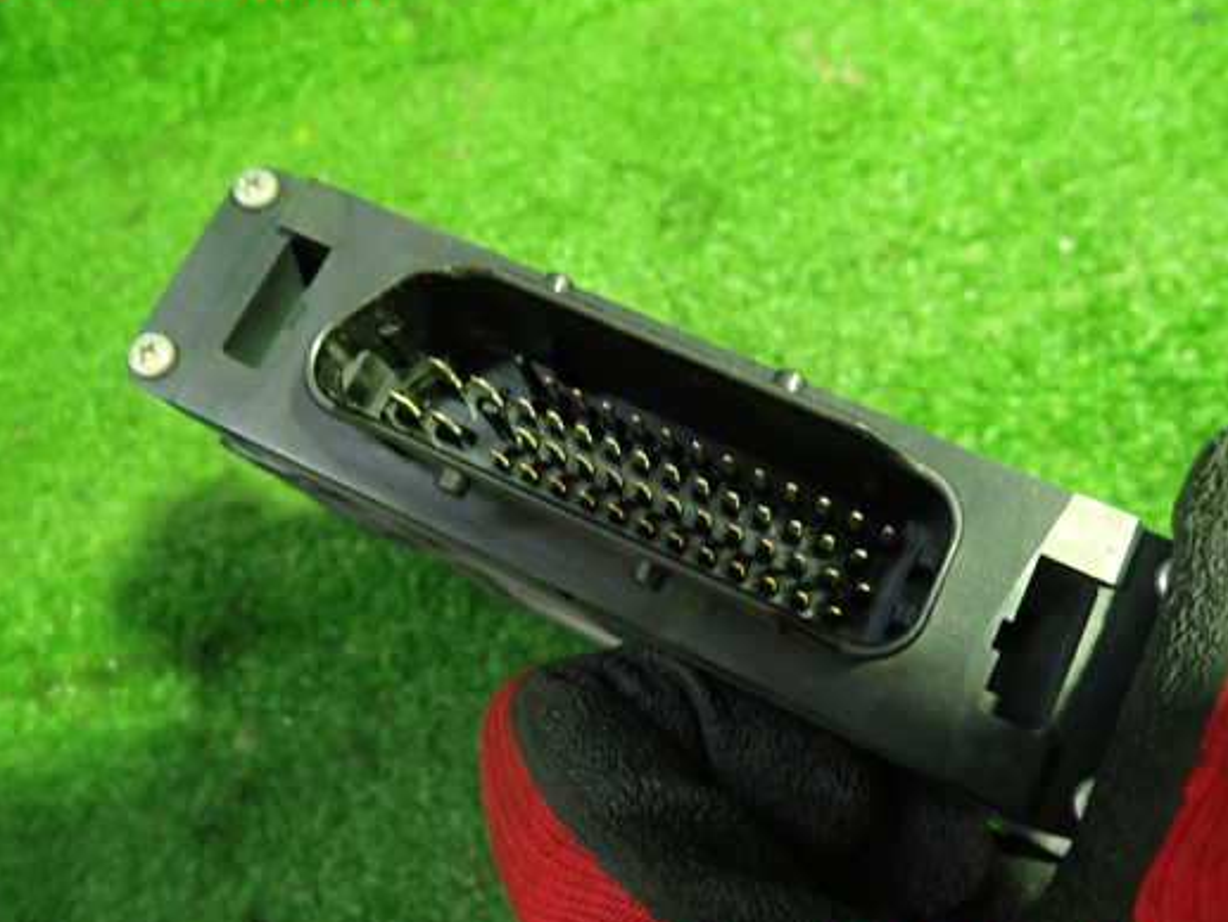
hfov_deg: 61.6
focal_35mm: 29
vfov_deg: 48.2
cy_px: 466
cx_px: 651
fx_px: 1029
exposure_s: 1/30
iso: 500
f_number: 2
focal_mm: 4.5
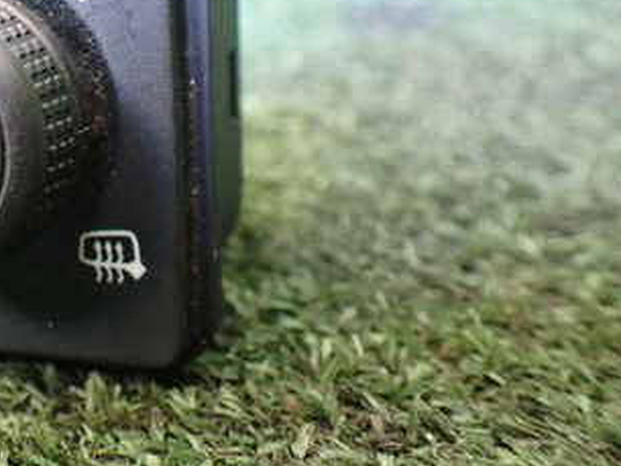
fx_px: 1059
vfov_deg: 24.4
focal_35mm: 59
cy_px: 85
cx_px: 18
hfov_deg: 30.6
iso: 800
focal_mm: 5.4
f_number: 2.3
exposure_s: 1/30
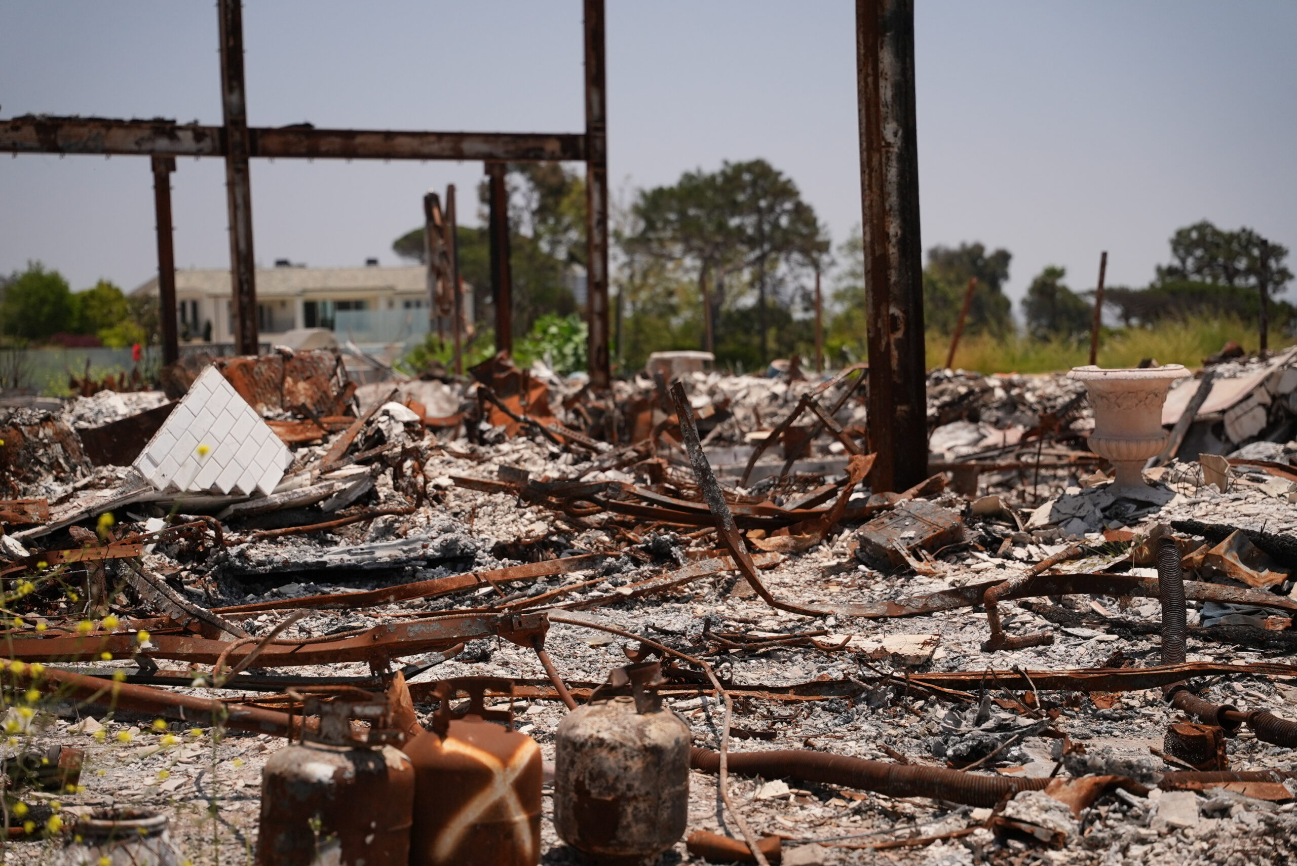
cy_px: 433
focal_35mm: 70
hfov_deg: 28.8
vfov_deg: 19.5
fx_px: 2523
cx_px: 648
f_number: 2.8
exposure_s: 1/800
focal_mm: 70
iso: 800
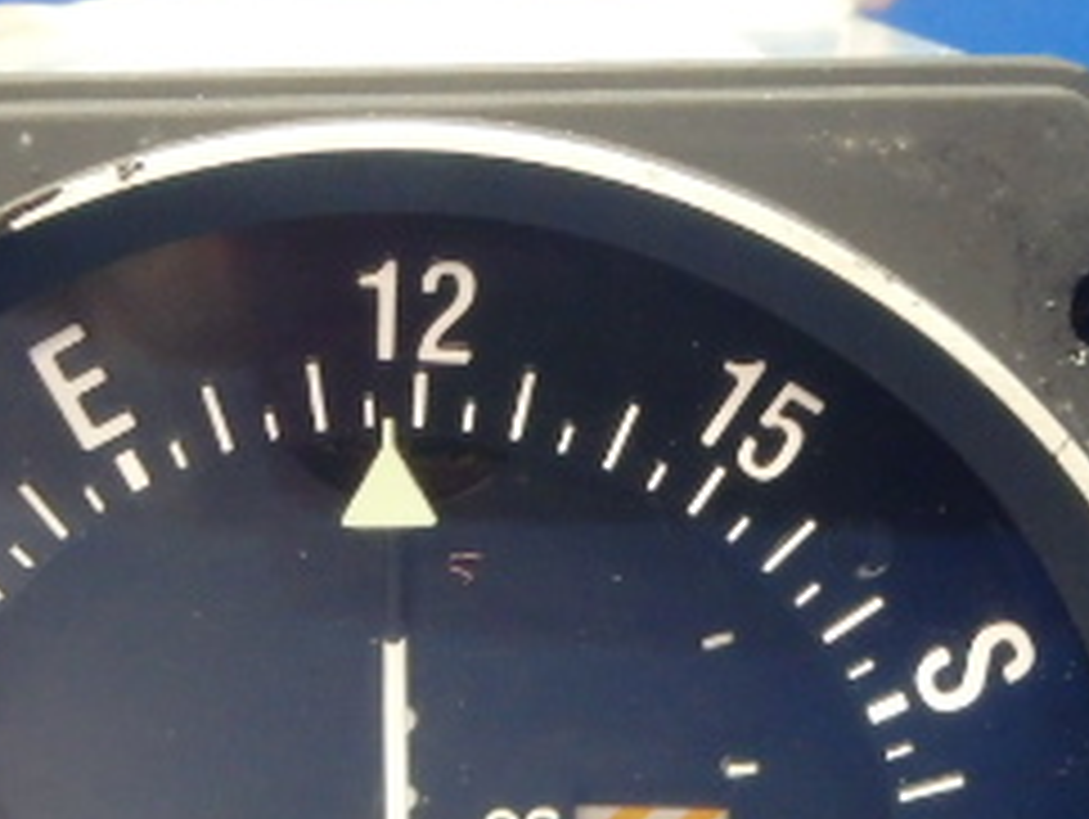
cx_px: 369
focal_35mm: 74
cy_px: 945
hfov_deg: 26.2
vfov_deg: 19.0
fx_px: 2330
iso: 800
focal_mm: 5
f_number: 3.9
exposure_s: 1/15
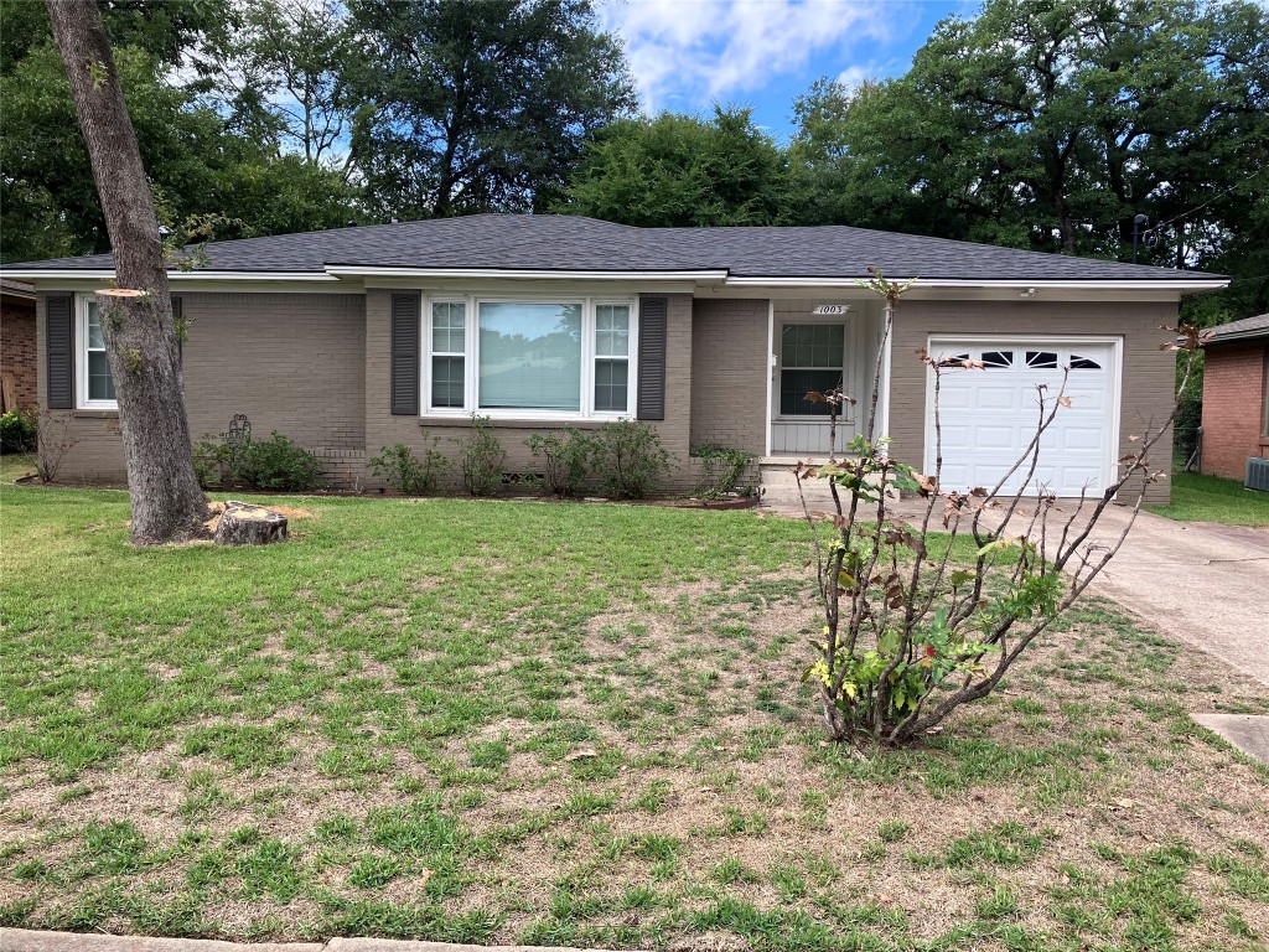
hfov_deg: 63.4
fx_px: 1026
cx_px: 634
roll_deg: -1.0
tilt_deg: -2.8
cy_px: 476
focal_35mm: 28
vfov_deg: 49.7
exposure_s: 1/704
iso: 32
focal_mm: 3.99
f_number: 1.8
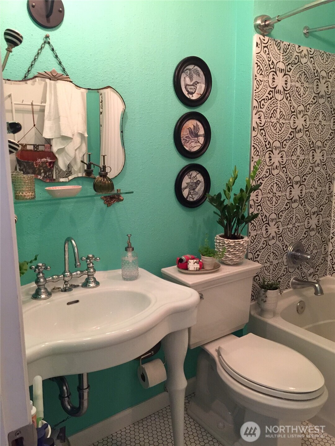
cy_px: 223
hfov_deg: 48.2
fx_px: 374
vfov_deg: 61.7
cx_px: 168
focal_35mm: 29
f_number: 2.2
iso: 125
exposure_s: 1/15
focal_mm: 4.15
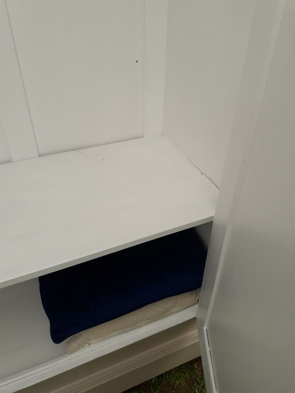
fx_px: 318
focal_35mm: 28
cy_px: 196
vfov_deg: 63.4
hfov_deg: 49.7
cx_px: 148
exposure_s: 1/284
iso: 40
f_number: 1.9
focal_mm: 3.7
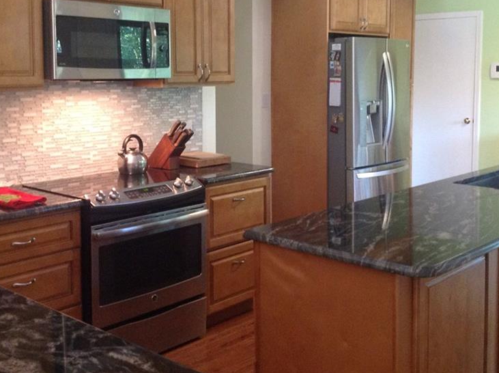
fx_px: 705
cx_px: 257
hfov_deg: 39.0
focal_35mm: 49
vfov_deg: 29.4
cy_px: 123
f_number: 2.4
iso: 320
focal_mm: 4.28
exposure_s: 1/15
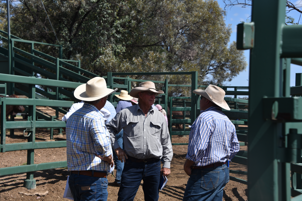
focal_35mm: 65
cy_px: 100
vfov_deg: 20.9
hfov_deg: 30.9
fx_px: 545
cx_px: 151
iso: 200
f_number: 7.1
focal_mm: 65
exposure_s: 1/800
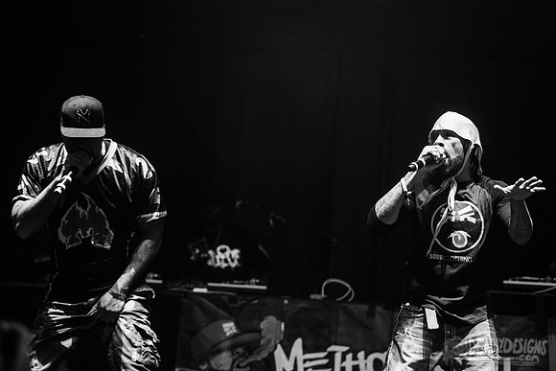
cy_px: 174
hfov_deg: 20.3
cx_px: 295
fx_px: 1556
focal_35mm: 101
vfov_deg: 13.6
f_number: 4
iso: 1600
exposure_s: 1/400
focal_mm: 95
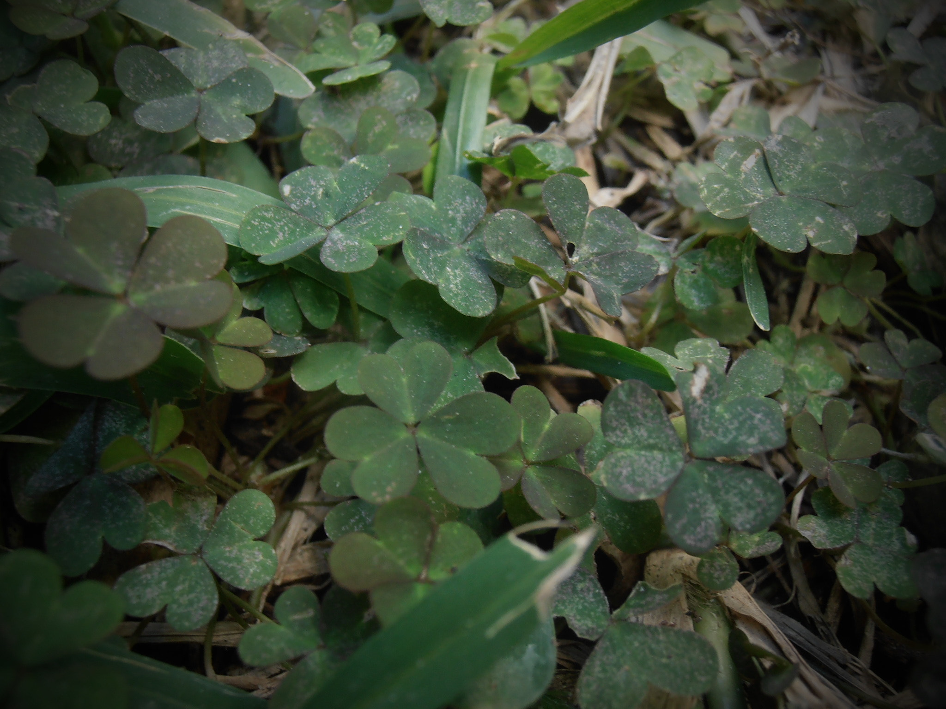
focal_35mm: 37
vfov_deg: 38.7
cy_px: 354
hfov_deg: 50.1
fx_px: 1011
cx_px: 473
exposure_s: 1/40
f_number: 3.9
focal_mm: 6.61
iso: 100
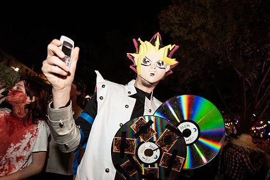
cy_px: 114
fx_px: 165
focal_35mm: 22
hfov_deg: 78.6
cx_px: 138
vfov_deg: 56.5
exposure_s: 1/60
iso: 2000
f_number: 3.5
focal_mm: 15
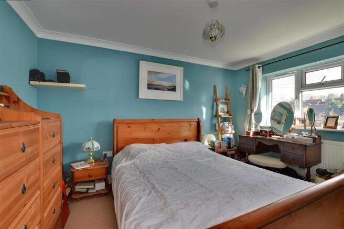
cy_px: 114
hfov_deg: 100.4
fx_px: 143
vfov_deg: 77.3
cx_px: 172
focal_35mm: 15
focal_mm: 10
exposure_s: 1/50
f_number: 8
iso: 160
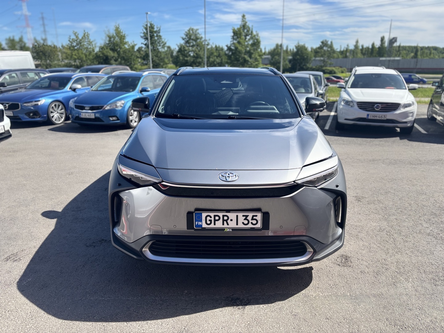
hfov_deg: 67.3
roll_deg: +2.2
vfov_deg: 53.1
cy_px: 166
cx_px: 222
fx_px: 333
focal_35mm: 26
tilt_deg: -17.7
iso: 50
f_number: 1.6
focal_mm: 5.96
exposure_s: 1/1812
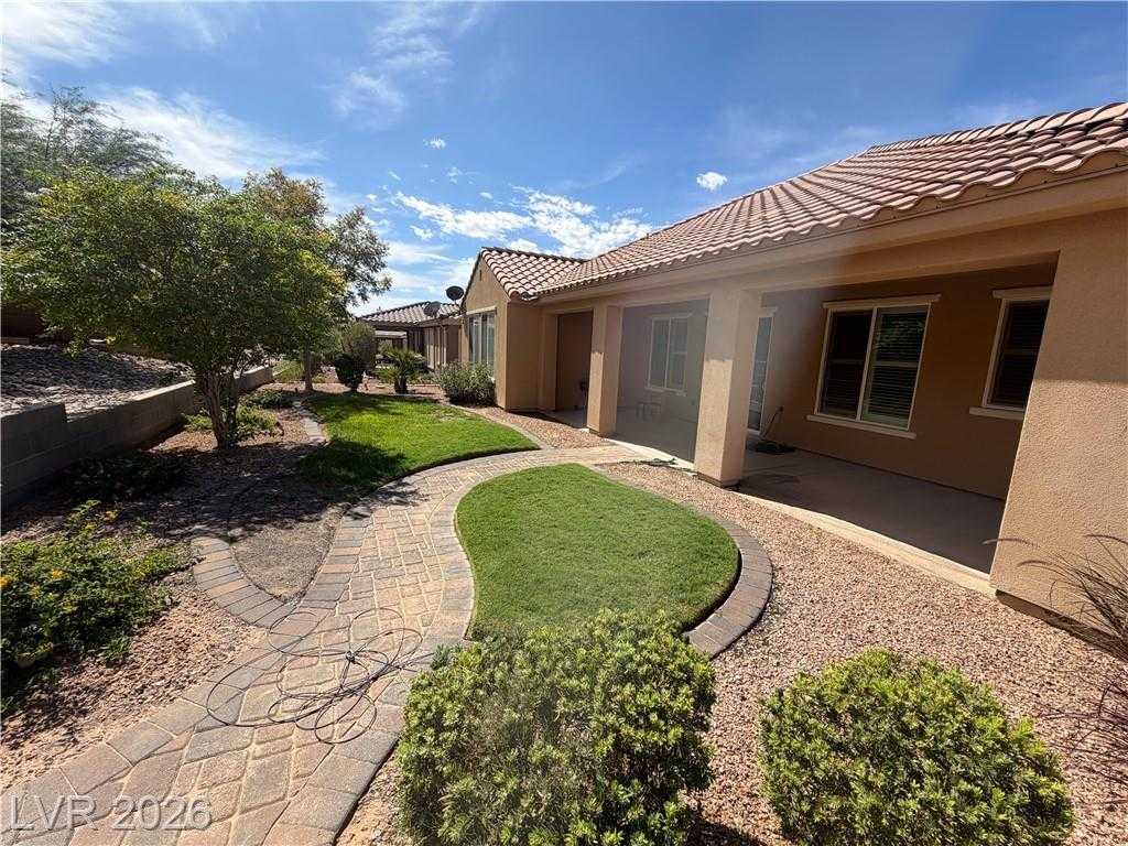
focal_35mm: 14
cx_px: 564
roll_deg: -1.2
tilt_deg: -8.0
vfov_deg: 85.7
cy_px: 423
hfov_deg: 102.1
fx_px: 456
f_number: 2.2
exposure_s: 1/770
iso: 20
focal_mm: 2.22
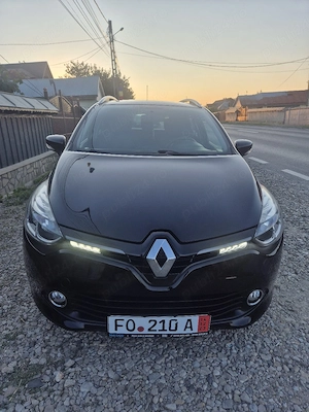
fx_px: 274
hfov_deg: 58.9
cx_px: 154
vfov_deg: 73.9
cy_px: 206
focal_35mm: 23
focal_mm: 5.4
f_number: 1.8
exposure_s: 1/833
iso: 25
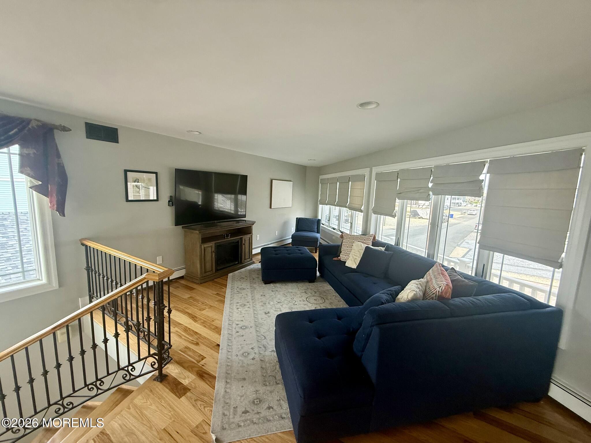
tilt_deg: -6.4
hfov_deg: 102.1
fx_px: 239
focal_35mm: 14
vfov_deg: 85.7
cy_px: 222
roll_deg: -0.2
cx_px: 296
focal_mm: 2.22
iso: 160
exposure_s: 1/99
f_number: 2.2
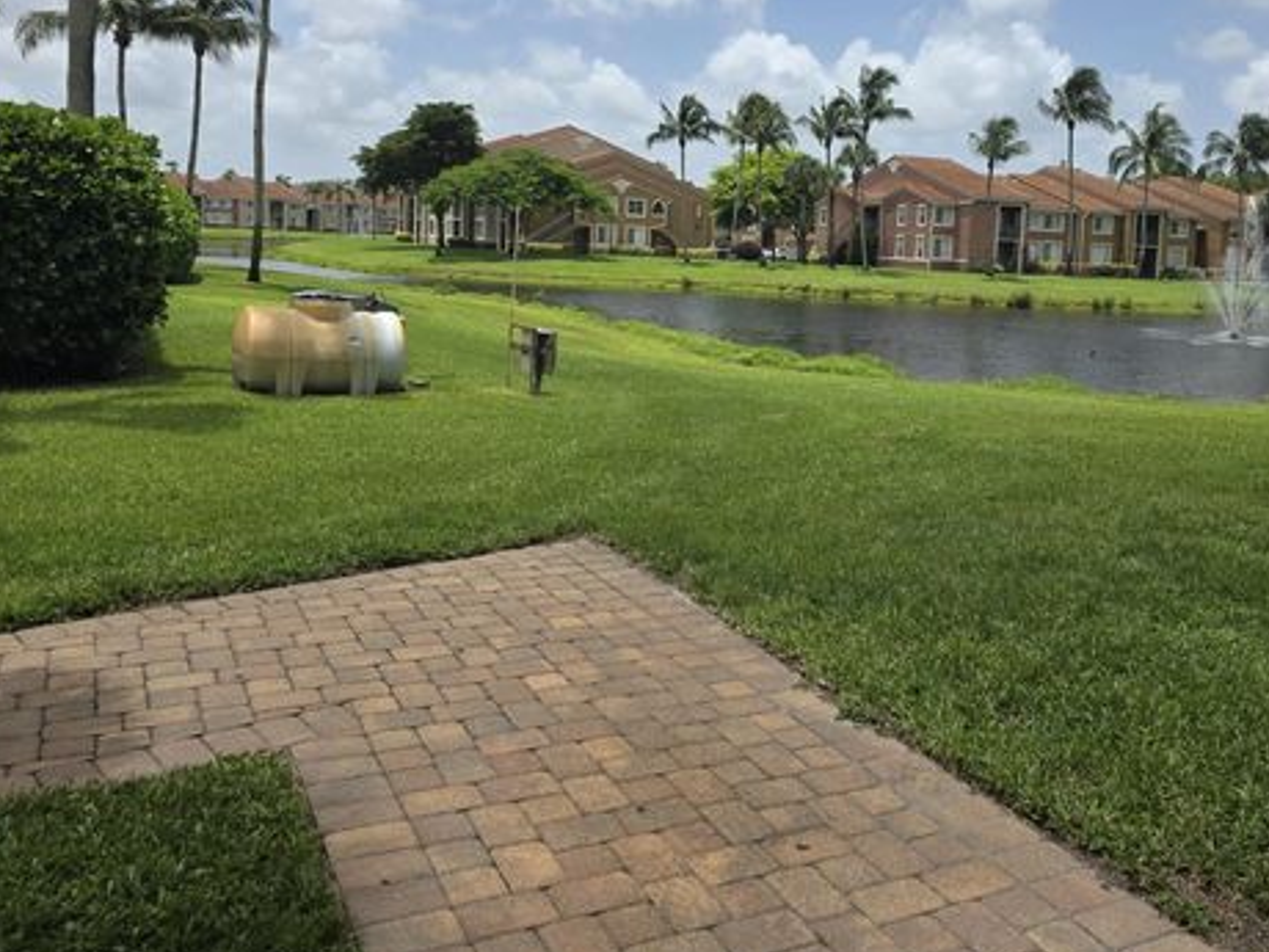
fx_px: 1173
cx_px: 717
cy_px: 328
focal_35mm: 32
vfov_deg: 43.6
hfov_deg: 56.6
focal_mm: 6.3
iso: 80
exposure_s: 1/7944
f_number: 1.7
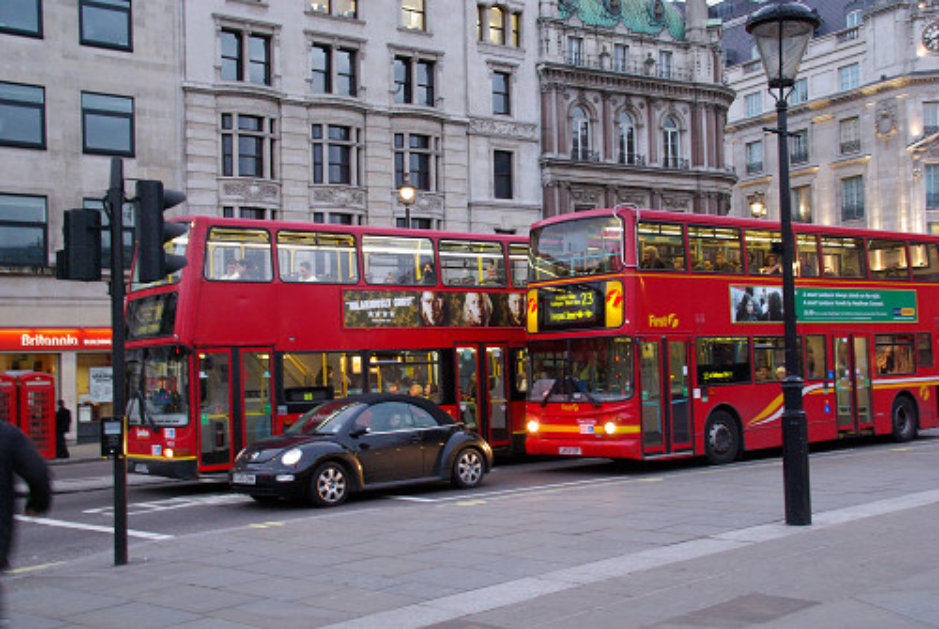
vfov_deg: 32.0
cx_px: 470
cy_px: 314
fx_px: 1097
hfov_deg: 46.3
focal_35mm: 42
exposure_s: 1/15
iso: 800
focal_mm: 28
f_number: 5.6
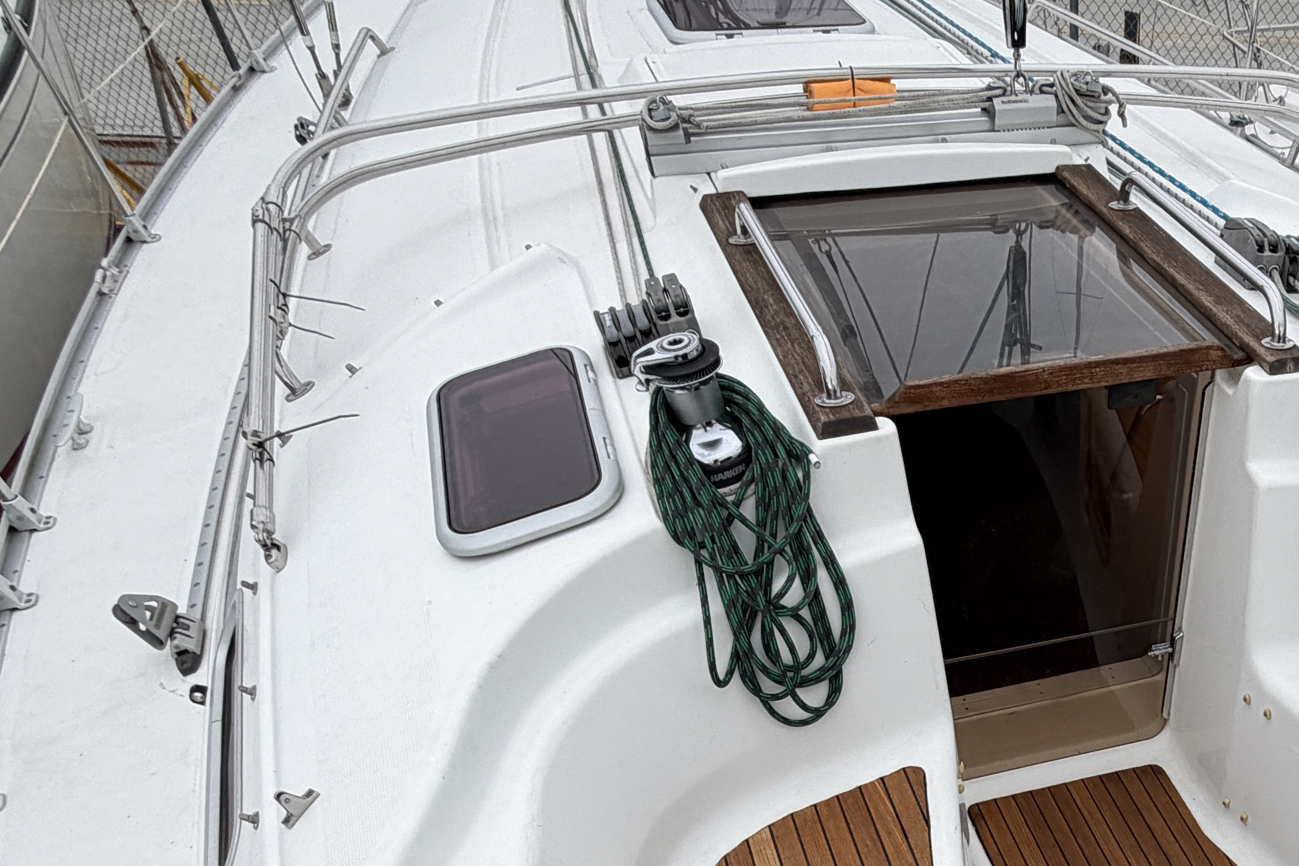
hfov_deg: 52.0
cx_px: 1109
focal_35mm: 33
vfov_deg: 33.8
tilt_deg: -50.0
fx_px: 1191
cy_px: 989
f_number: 2.2
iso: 64
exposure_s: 1/502
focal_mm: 2.22
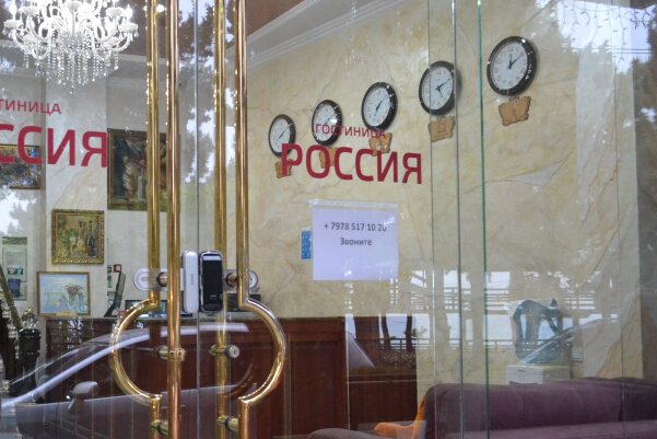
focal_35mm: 46
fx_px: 840
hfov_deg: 41.7
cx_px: 184
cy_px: 261
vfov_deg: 29.2
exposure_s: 1/100
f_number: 3.5
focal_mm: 18
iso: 3200
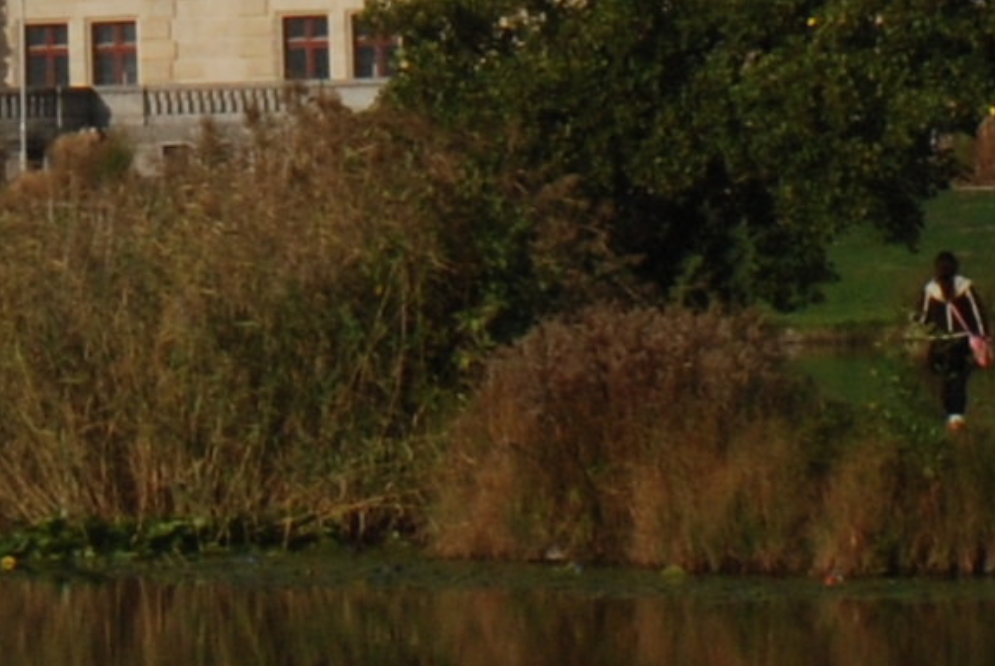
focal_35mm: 383
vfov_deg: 3.5
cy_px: -1382
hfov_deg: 5.4
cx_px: -176
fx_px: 10602
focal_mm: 38
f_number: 18
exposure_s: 1/250
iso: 250
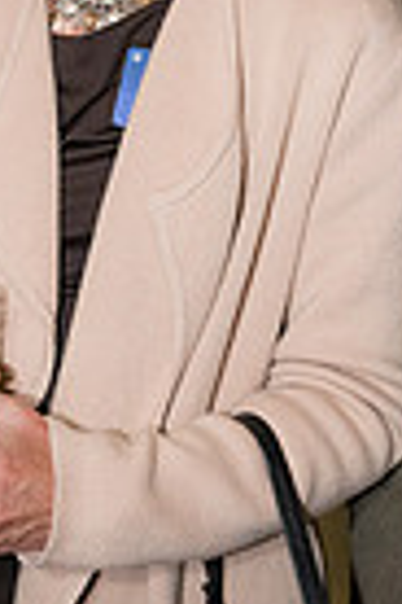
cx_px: 280
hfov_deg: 13.3
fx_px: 1719
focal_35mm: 103
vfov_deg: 19.1
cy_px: -57
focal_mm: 31.5
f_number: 4
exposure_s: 1/125
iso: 3200
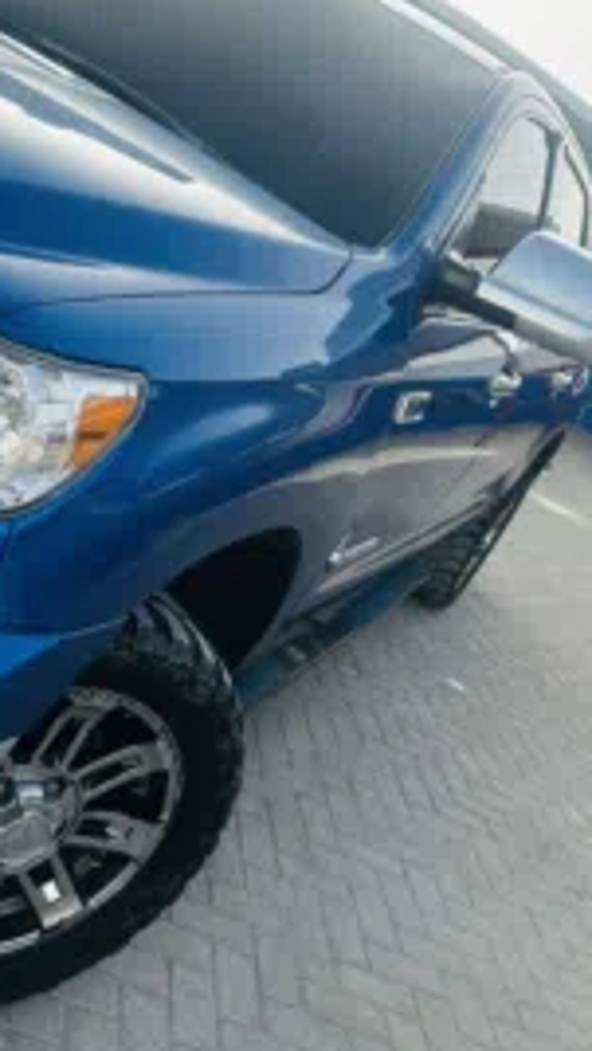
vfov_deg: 51.6
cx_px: 192
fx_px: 1087
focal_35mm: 39
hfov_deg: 30.2
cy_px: 498
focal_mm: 6.86
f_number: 1.78
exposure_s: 1/2028
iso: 80
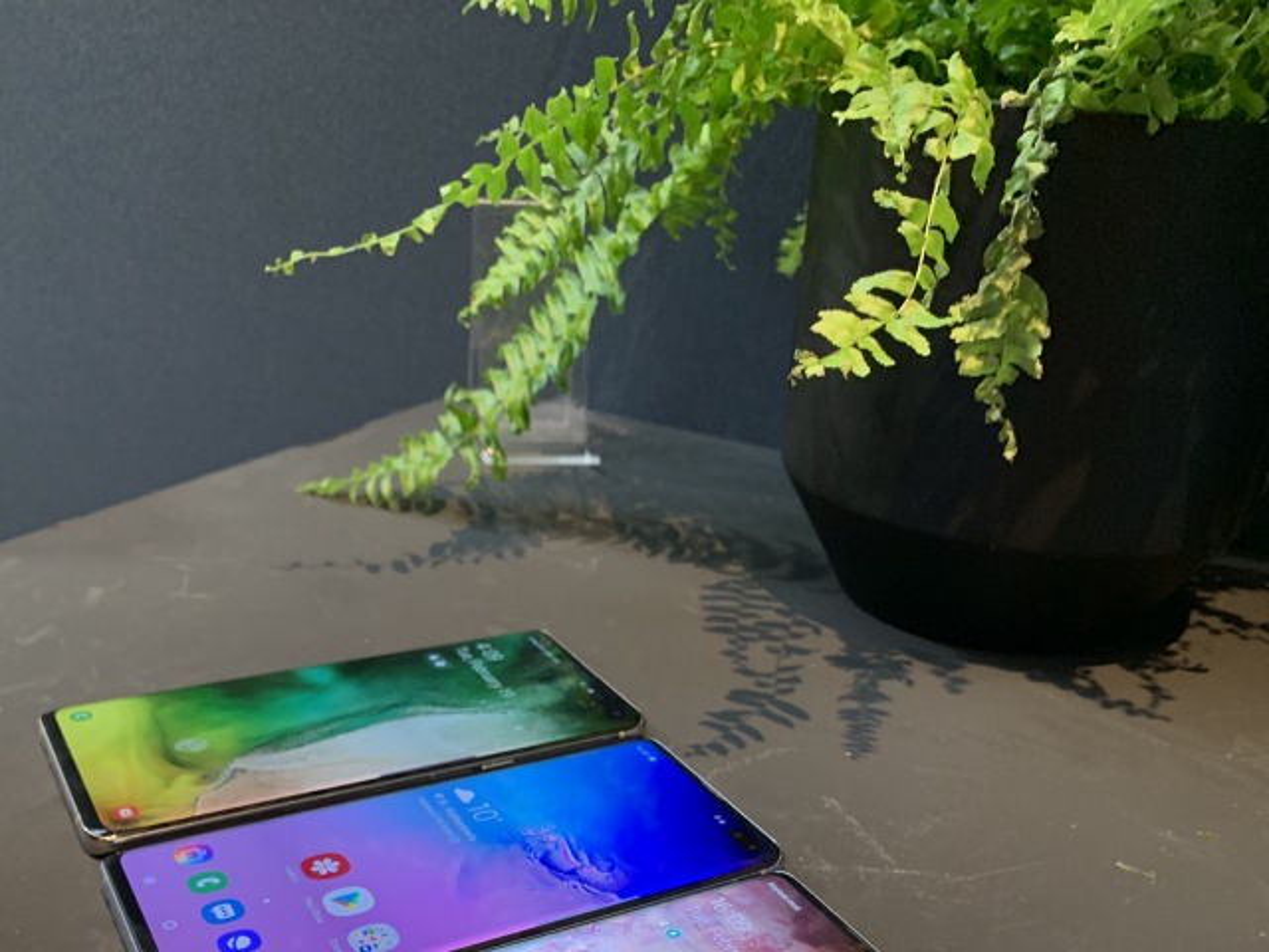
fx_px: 953
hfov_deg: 67.3
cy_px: 476
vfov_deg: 53.1
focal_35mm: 26
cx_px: 634
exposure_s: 1/50
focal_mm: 4.25
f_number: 1.8
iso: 200
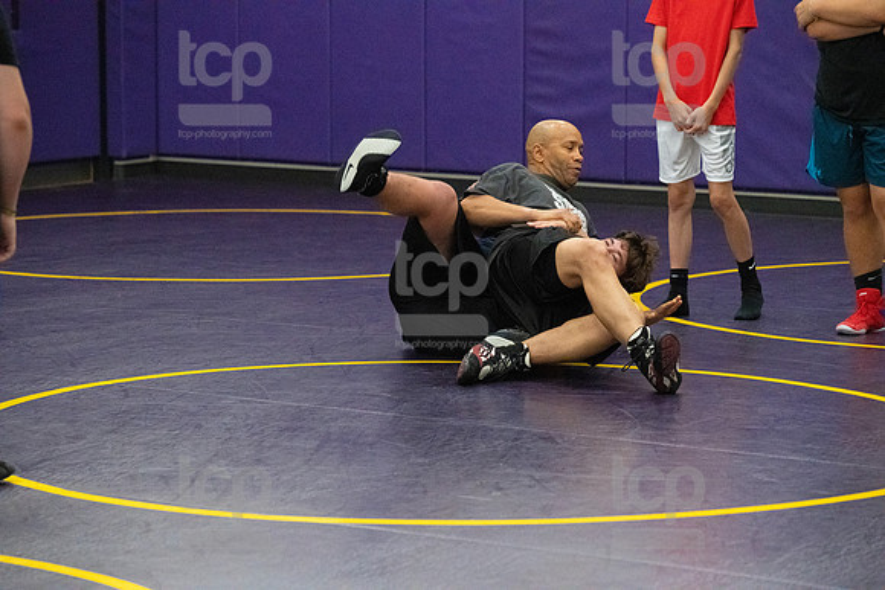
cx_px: 442
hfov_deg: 15.2
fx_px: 3319
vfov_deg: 10.2
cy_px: 295
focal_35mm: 135
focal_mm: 135
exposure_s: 1/640
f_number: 4.5
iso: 6400
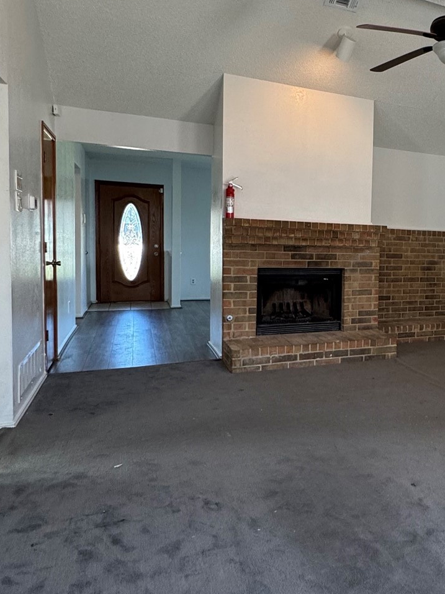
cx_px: 428
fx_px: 514
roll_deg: -1.7
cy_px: 274
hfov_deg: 41.7
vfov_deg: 59.9
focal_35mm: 30
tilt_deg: -3.2
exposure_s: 1/60
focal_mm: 2.22
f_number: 2.2
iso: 160
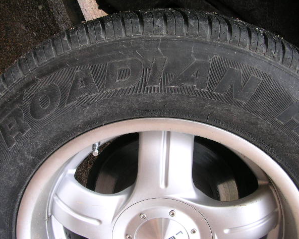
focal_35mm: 39
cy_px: 120
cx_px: 152
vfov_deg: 38.2
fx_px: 345
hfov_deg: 46.9
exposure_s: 1/45.4
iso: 100
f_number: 2.7
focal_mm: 5.6
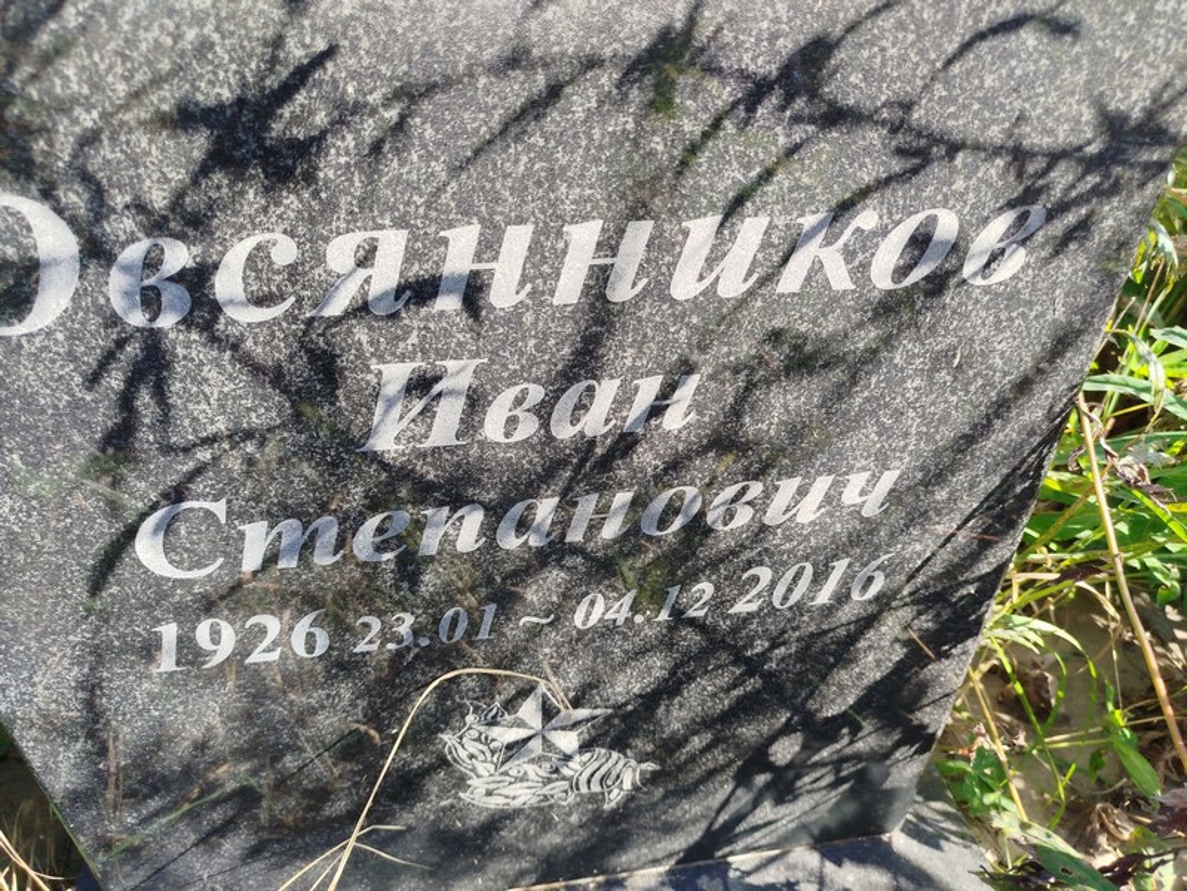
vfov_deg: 56.8
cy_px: 446
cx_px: 594
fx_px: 823
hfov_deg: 71.6
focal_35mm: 24
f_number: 1.7
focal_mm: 5.31
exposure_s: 1/203
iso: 50
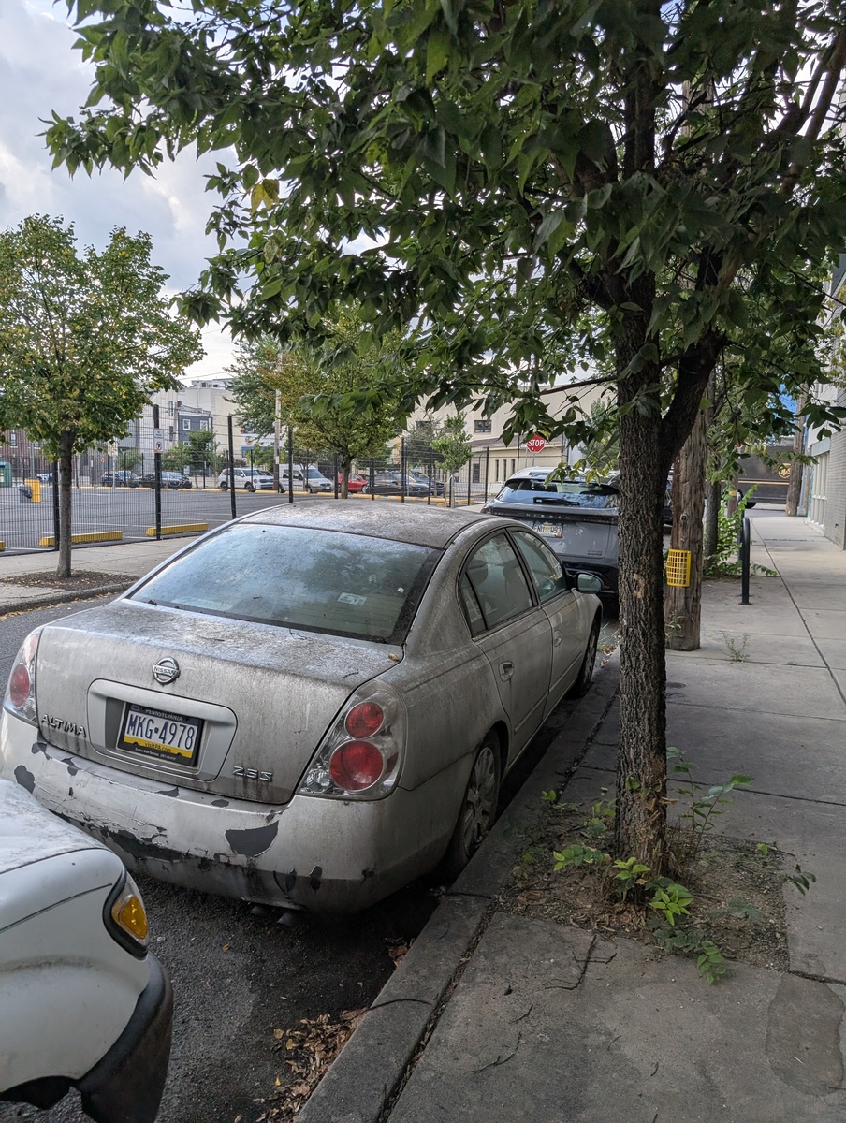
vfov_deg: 71.5
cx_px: 423
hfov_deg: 57.0
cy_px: 562
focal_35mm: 24
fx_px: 780
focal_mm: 6.9
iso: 20
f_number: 1.68
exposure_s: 1/512
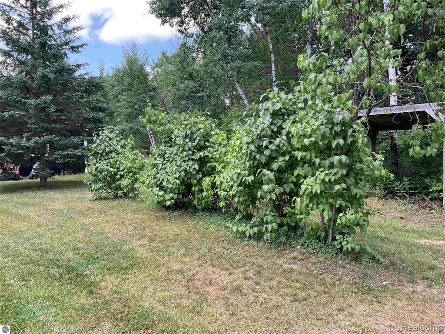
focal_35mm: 29
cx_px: 222
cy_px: 167
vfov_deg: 48.2
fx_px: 373
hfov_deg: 61.7
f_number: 1.8
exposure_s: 1/231
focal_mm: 3
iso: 16
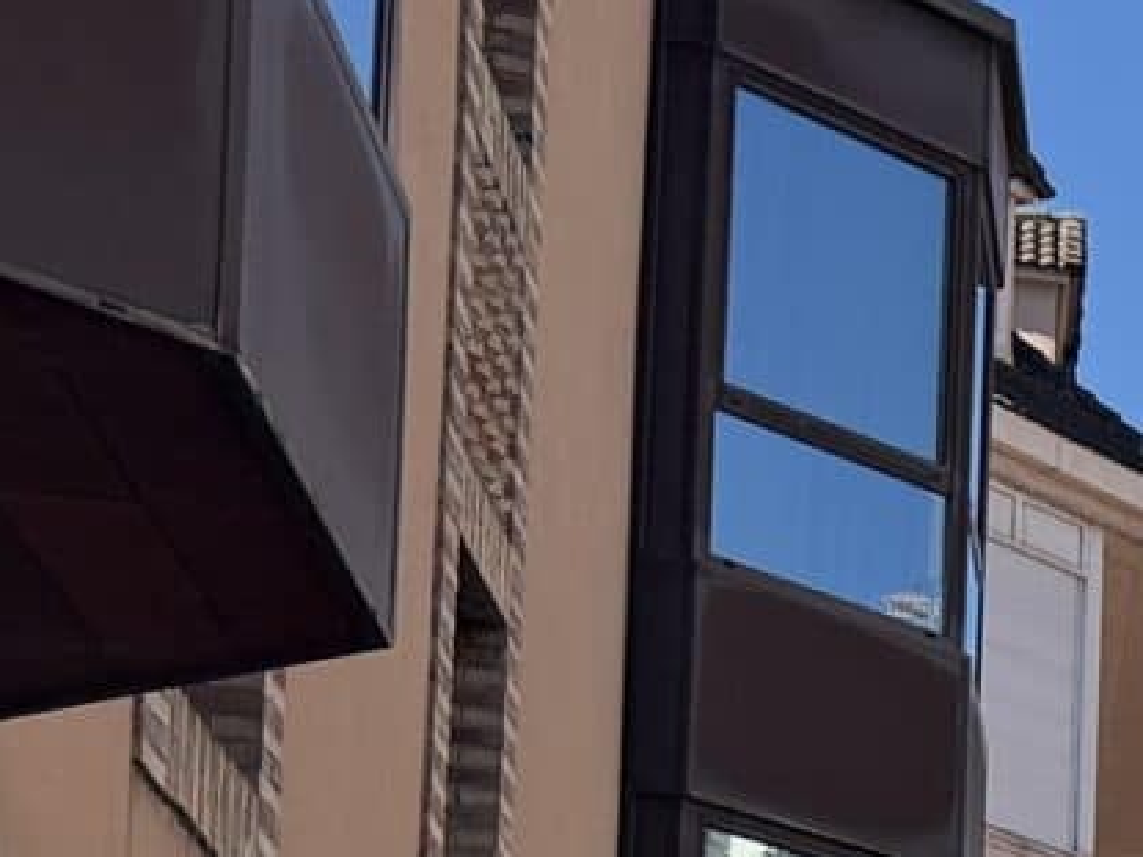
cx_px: 2862
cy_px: 1805
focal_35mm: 148
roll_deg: -0.8
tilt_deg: +3.7
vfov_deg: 9.3
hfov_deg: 11.0
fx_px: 4885
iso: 100
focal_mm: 6.76
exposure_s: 1/4405
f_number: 1.78
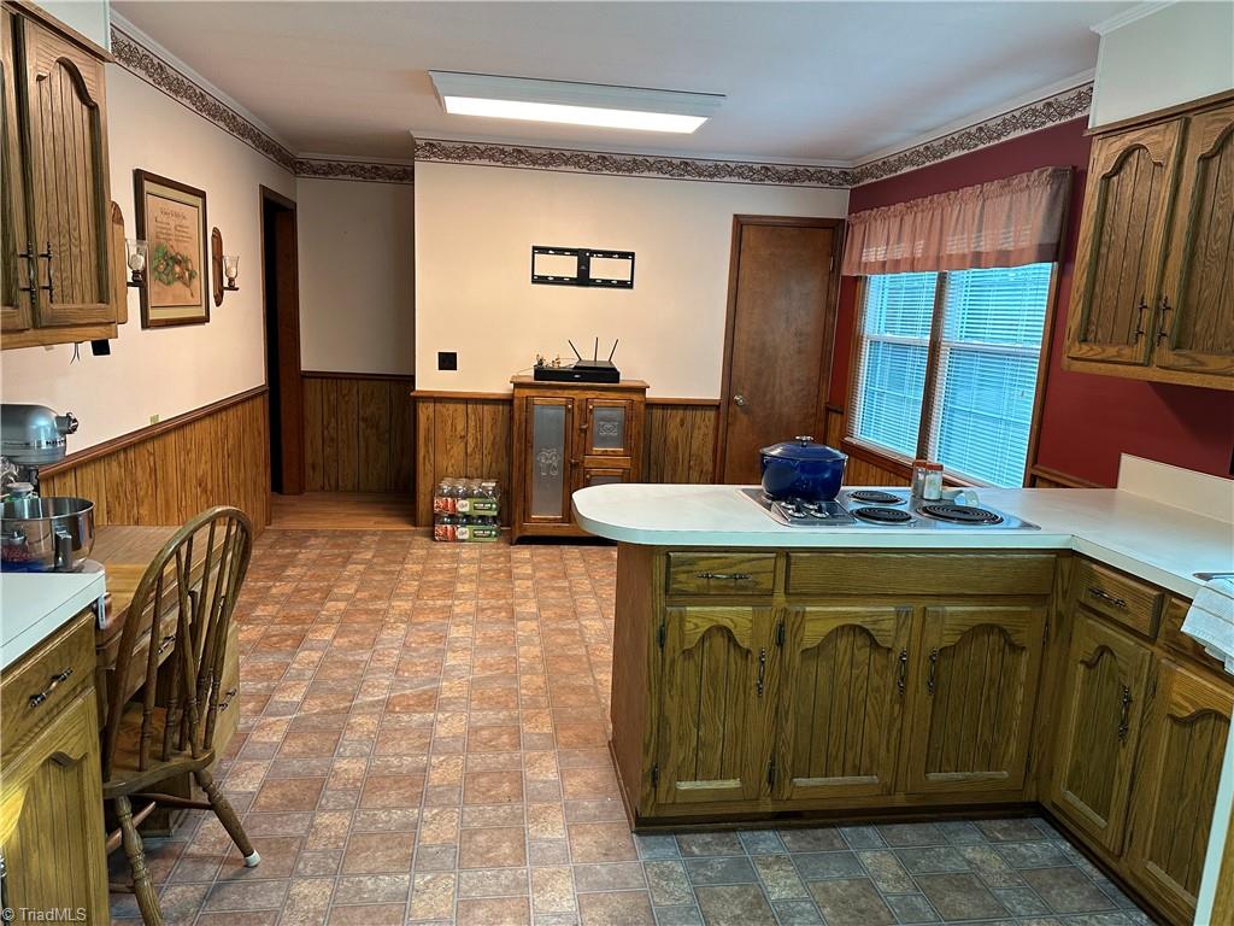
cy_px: 463
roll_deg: -1.9
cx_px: 617
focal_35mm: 24
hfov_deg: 71.6
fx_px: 856
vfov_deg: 56.8
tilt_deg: -11.0
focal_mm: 6.86
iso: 200
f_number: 1.78
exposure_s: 1/60
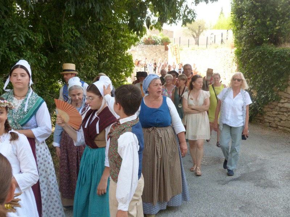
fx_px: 335
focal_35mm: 40
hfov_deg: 46.8
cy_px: 108
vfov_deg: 36.0
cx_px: 145
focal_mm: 7.1
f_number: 3.1
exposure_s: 1/250
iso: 320
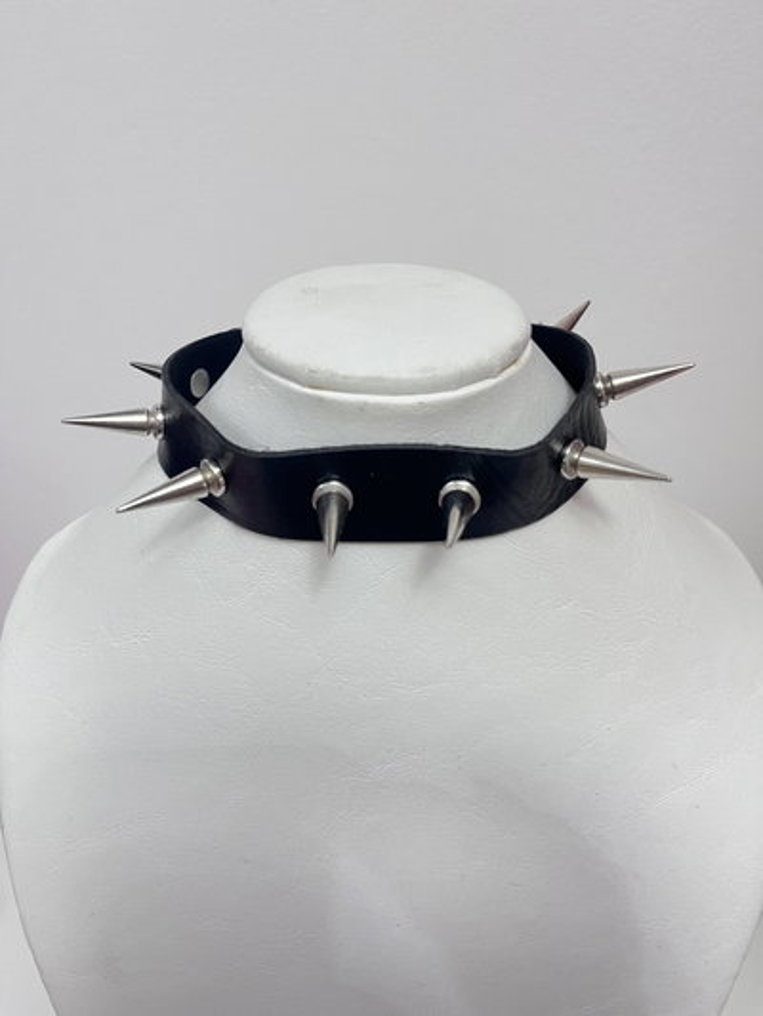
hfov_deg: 53.1
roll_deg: -1.4
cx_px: 382
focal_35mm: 26
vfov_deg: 67.3
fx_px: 764
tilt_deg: -26.6
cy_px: 508
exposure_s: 1/33
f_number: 1.6
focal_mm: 5.1
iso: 640
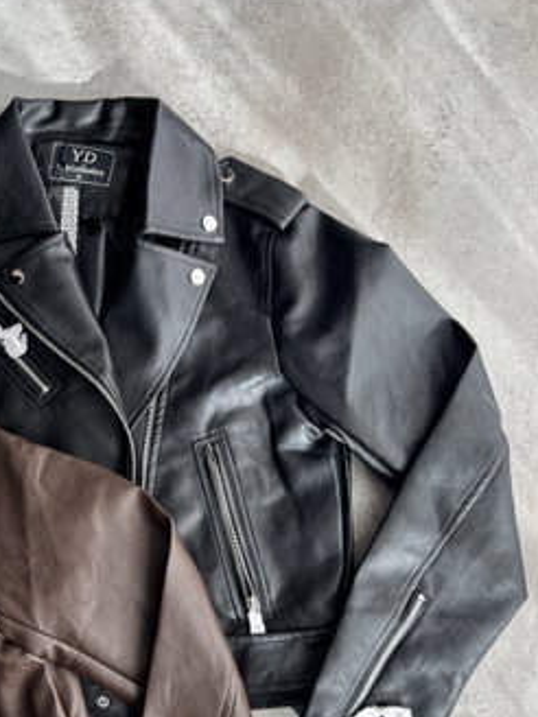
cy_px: 449
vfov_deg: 47.4
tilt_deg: -80.5
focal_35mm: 39
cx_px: 144
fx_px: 808
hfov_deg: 36.1
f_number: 1.78
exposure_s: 1/340
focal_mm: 6.76
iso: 80
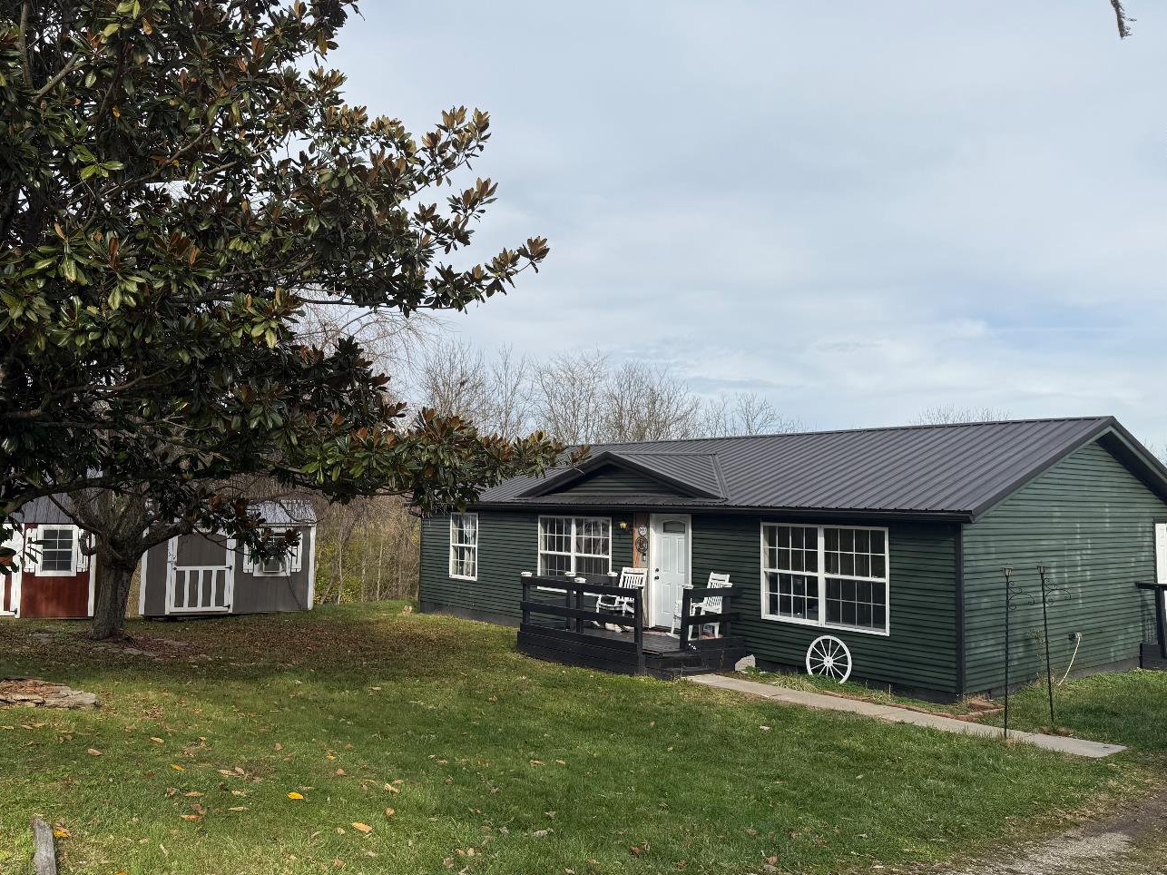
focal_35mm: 28
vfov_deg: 49.7
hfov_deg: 63.3
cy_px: 423
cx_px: 525
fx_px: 944
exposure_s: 1/3759
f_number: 1.78
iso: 80
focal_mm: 6.76
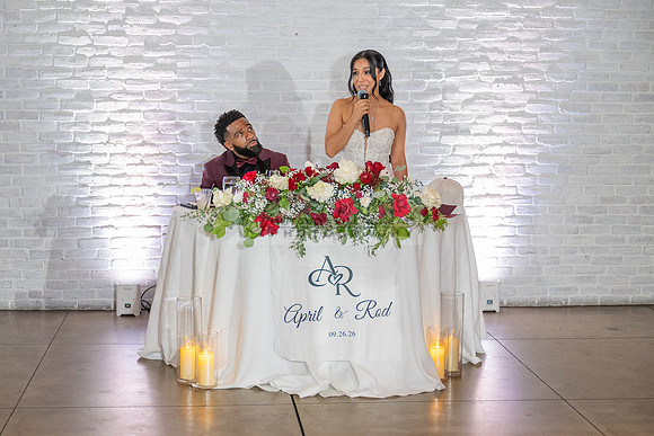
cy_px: 240
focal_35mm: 62
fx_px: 1120
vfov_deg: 22.0
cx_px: 290
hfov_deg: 32.5
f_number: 2.8
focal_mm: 55
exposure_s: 1/200
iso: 2000
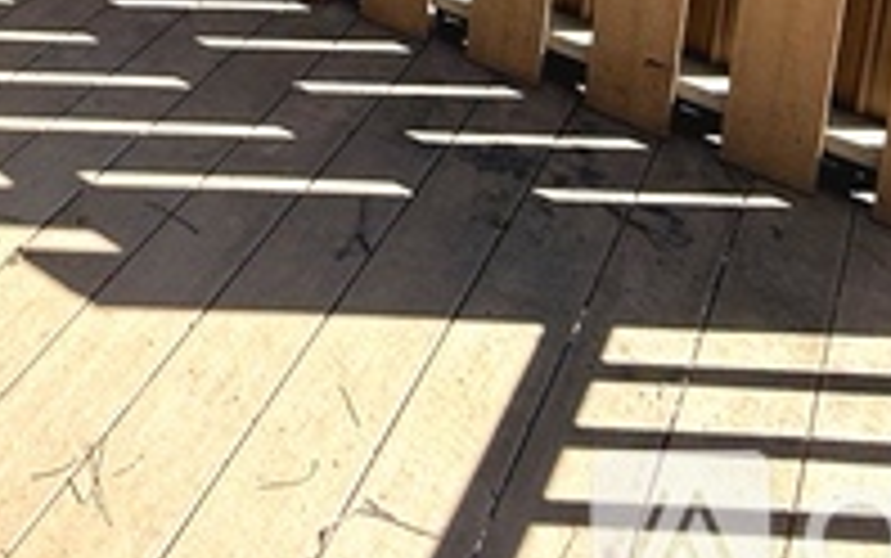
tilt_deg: -9.5
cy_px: -495
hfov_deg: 32.9
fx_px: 1215
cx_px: -182
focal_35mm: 50
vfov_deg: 18.7
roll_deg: +0.3
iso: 64
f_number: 2.2
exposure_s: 1/613
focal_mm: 2.22
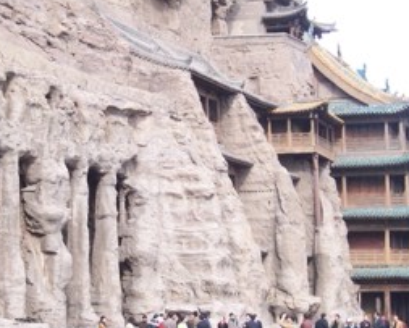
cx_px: 141
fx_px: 1745
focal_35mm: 144
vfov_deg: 10.7
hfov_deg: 13.3
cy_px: 191
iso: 80
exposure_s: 1/60
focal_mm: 14.8
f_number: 5.6
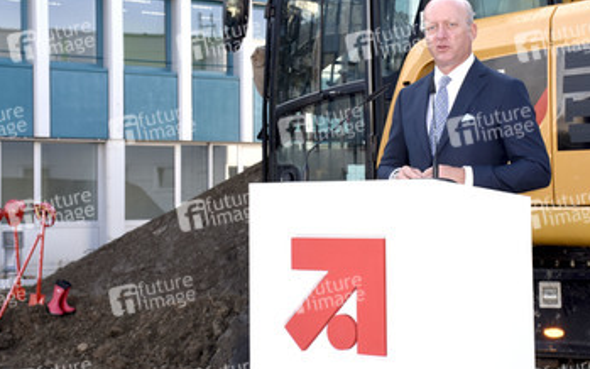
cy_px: 169
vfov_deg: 17.4
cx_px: 344
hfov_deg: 27.5
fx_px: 1206
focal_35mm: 75
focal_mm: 38
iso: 400
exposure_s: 1/160
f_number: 8
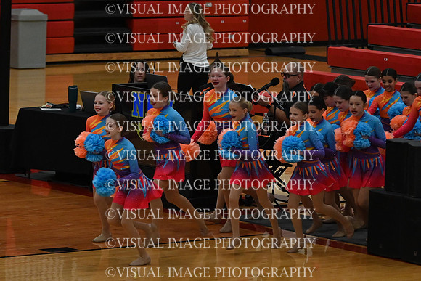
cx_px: 210
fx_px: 2714
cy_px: 140
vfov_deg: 5.9
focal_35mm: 232
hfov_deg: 8.9
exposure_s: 1/500
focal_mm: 155
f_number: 4
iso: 5000
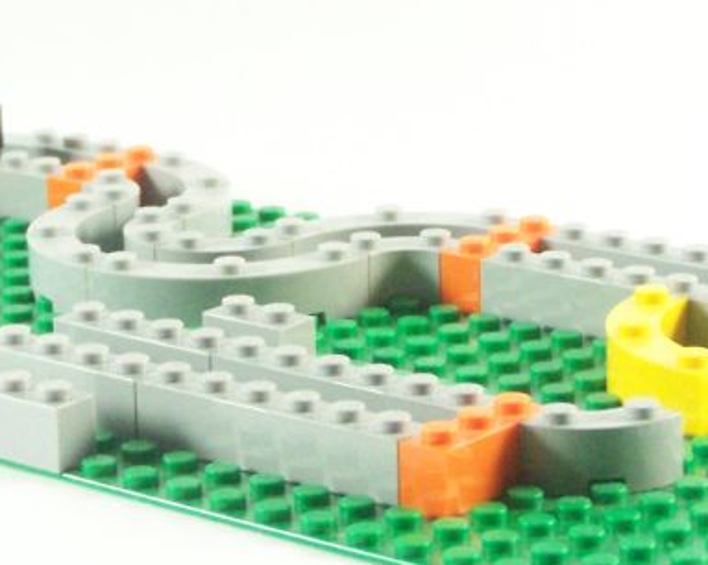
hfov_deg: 11.5
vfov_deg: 9.2
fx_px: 3498
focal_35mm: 167
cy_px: 229
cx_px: 250
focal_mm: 10.7
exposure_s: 1/60
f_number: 4
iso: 400
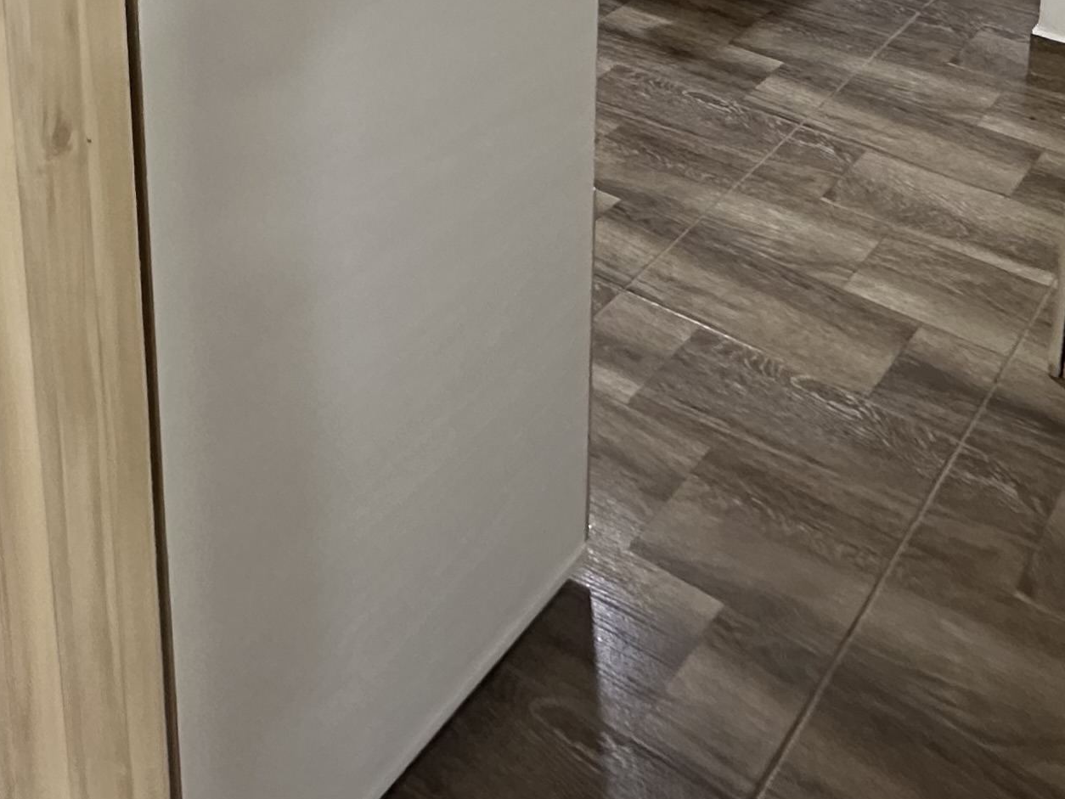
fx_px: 1385
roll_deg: -4.3
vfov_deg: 25.7
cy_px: -336
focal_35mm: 45
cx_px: 807
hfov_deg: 40.8
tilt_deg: -11.3
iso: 320
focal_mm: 2.22
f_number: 2.2
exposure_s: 1/60
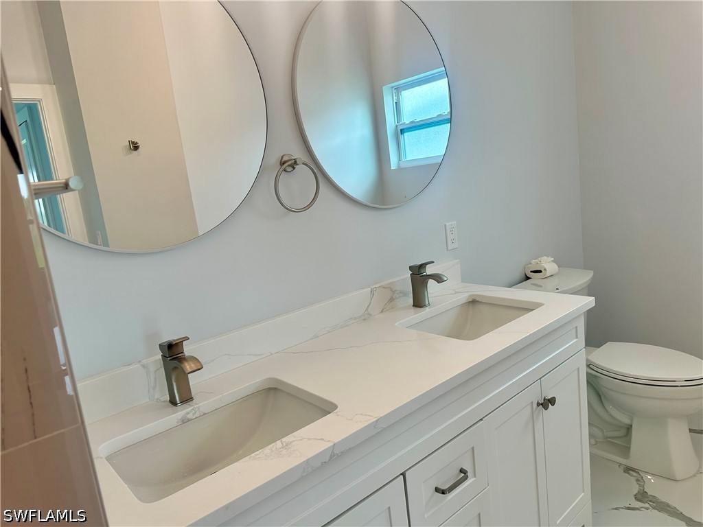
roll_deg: +6.7
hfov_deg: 71.6
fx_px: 487
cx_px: 352
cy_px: 264
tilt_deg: -8.9
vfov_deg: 56.8
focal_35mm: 24
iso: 100
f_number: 1.78
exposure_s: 1/160
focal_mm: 6.86
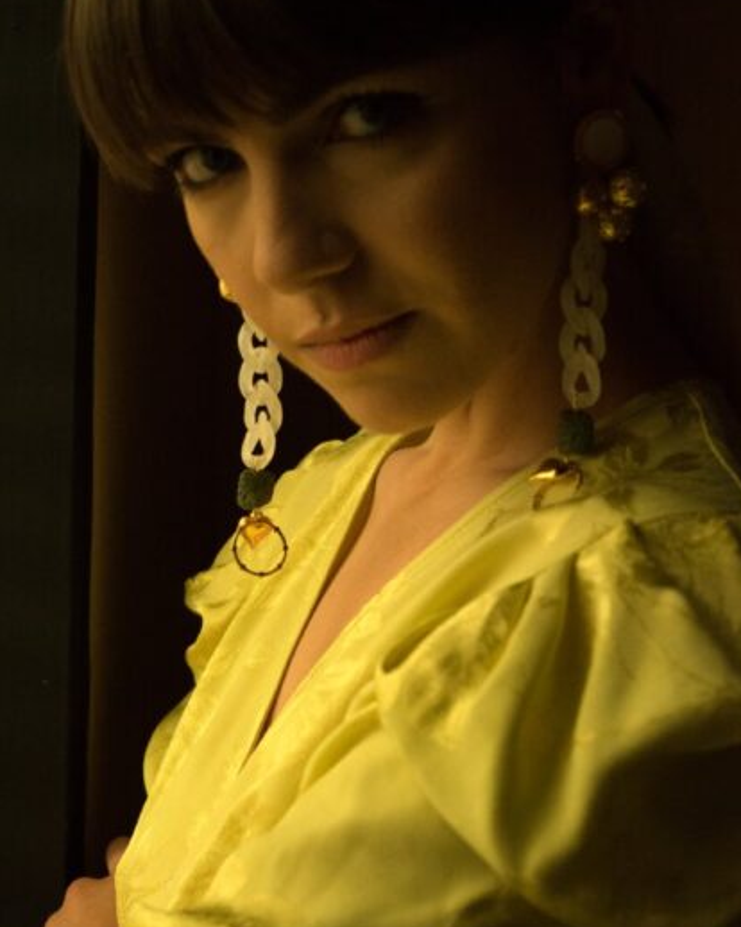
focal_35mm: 68
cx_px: 329
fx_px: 1865
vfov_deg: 27.9
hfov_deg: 22.5
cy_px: 449
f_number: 7.1
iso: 4000
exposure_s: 1/1600
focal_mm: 50
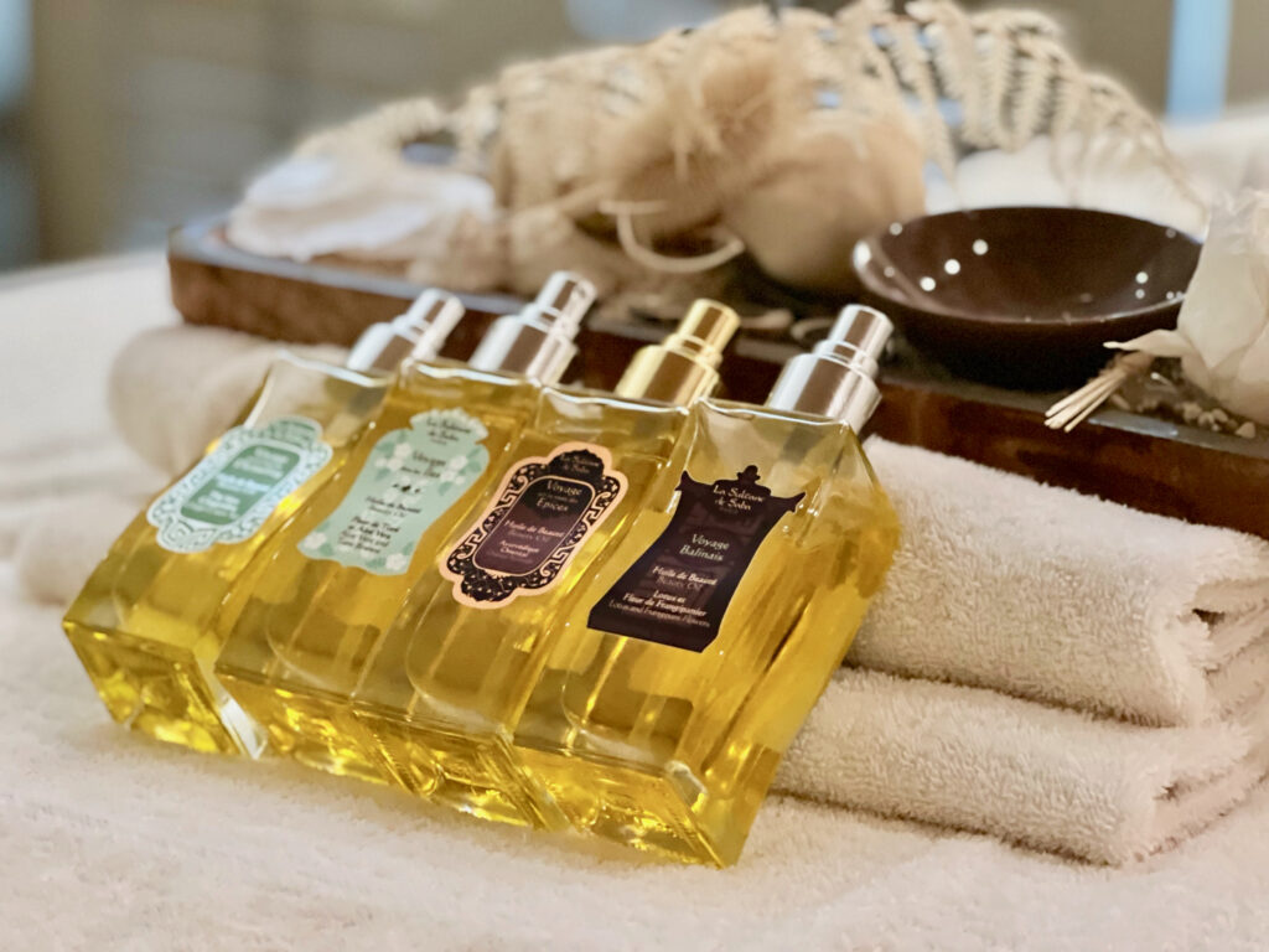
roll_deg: -1.4
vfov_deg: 19.1
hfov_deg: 25.3
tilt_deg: -14.8
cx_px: 634
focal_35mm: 77
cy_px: 476
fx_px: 2823
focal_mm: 9
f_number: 2.8
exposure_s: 1/14
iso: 800
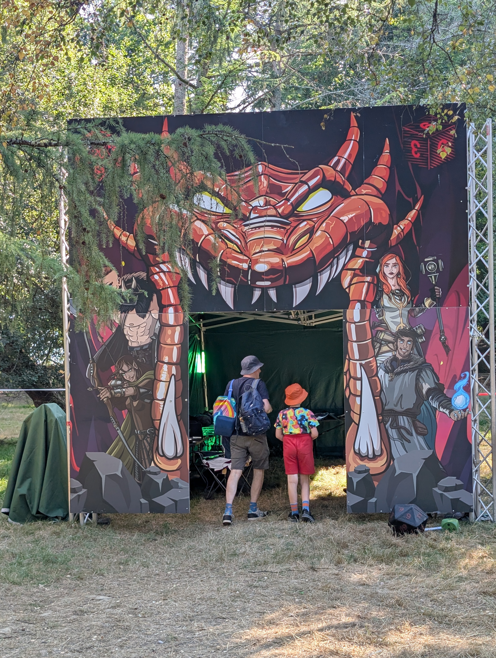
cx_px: 248
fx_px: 934
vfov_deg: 38.9
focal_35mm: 49
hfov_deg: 29.7
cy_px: 329
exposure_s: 1/140
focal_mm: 6.9
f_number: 1.68
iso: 21
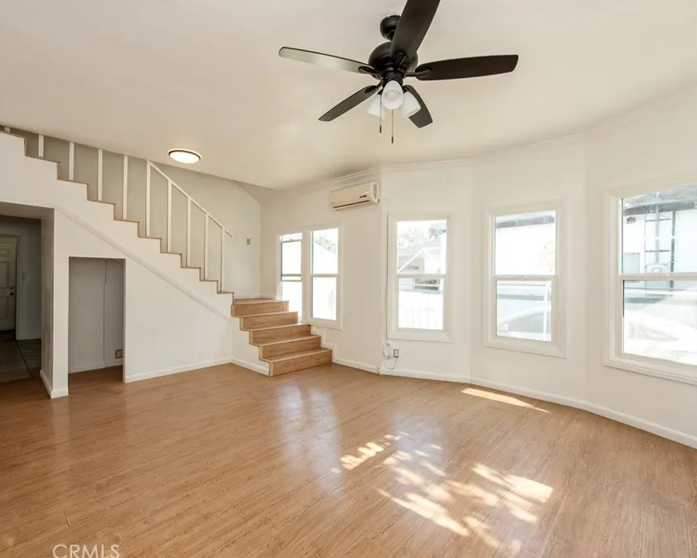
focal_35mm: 16
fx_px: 330
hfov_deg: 93.1
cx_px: 336
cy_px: 281
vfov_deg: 80.4
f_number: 5.6
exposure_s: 1/125
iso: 320
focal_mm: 14
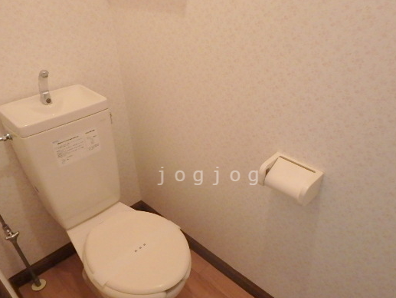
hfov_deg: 67.2
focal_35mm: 26
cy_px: 176
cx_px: 210
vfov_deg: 52.8
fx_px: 298
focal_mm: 3.7
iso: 800
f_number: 3.5
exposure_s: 1/30
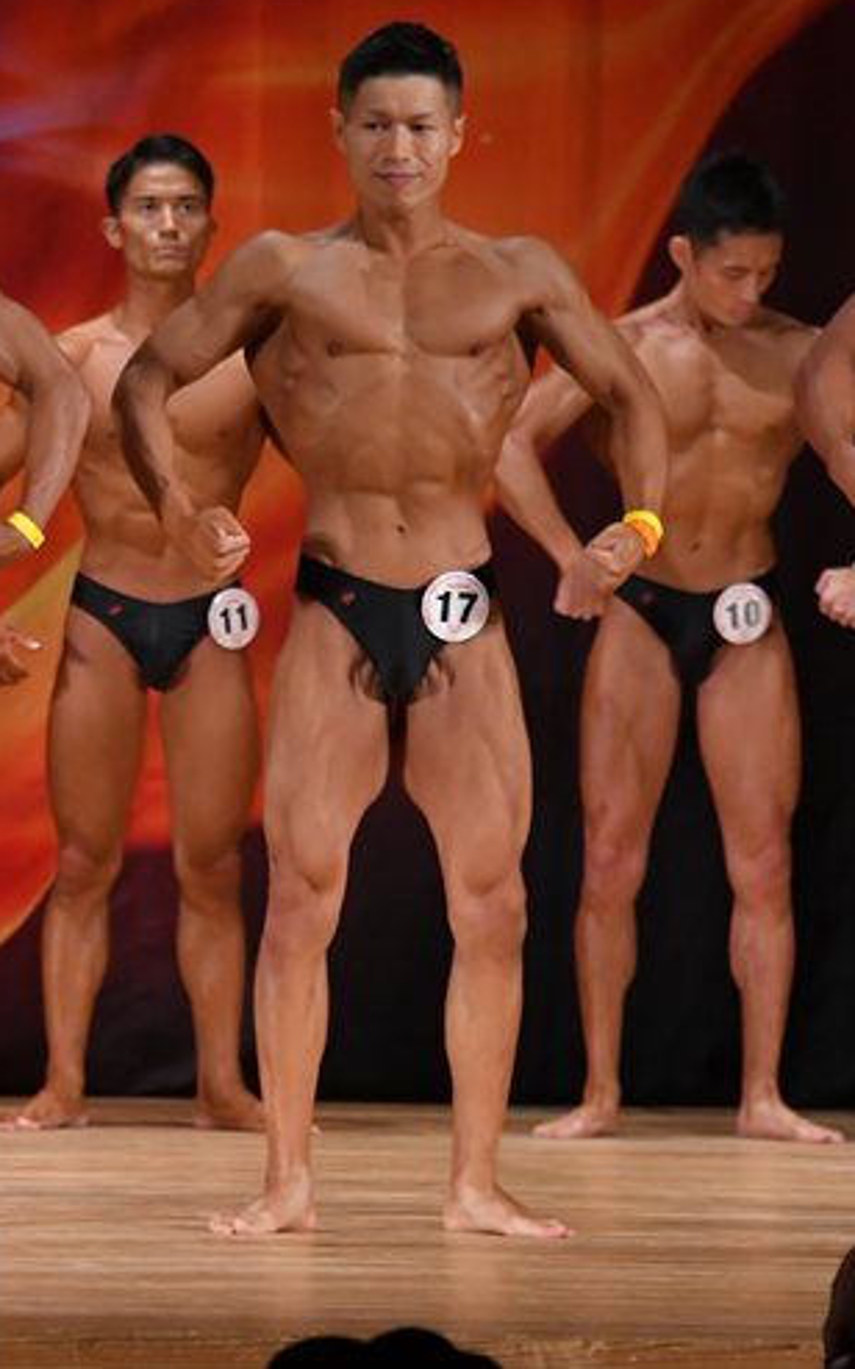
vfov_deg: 5.5
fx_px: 14321
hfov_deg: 3.4
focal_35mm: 384
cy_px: 655
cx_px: -154
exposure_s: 1/400
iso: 3200
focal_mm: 160
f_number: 5.6
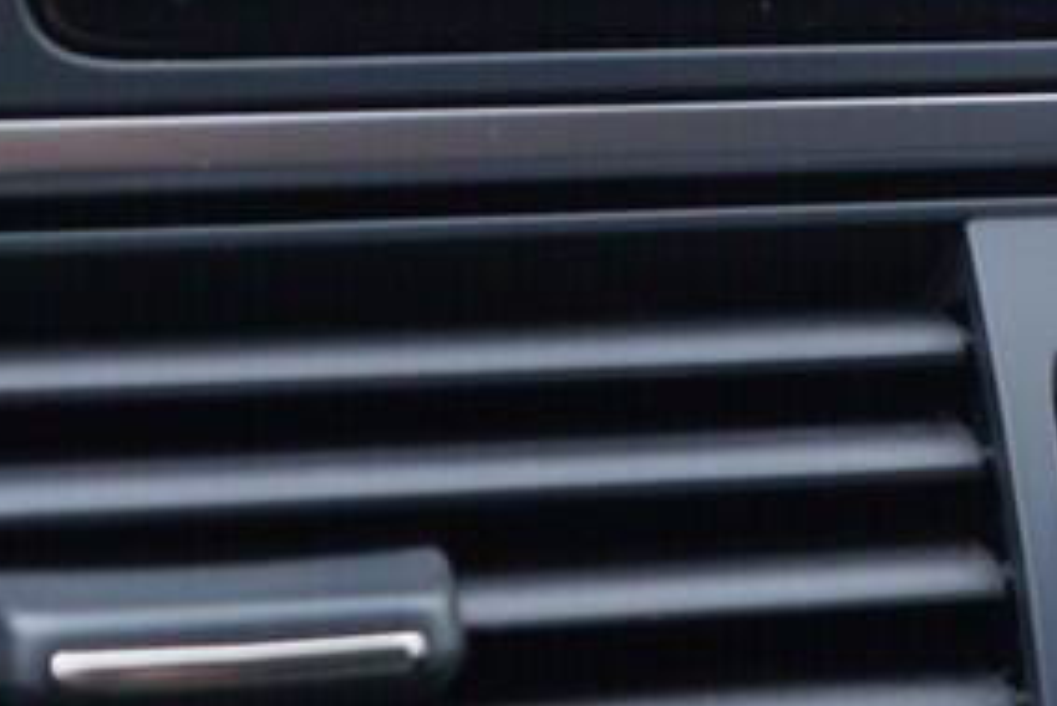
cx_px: 1315
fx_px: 5376
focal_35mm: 183
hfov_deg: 11.0
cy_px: -486
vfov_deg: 7.3
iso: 125
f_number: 2.8
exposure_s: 1/40
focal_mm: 24
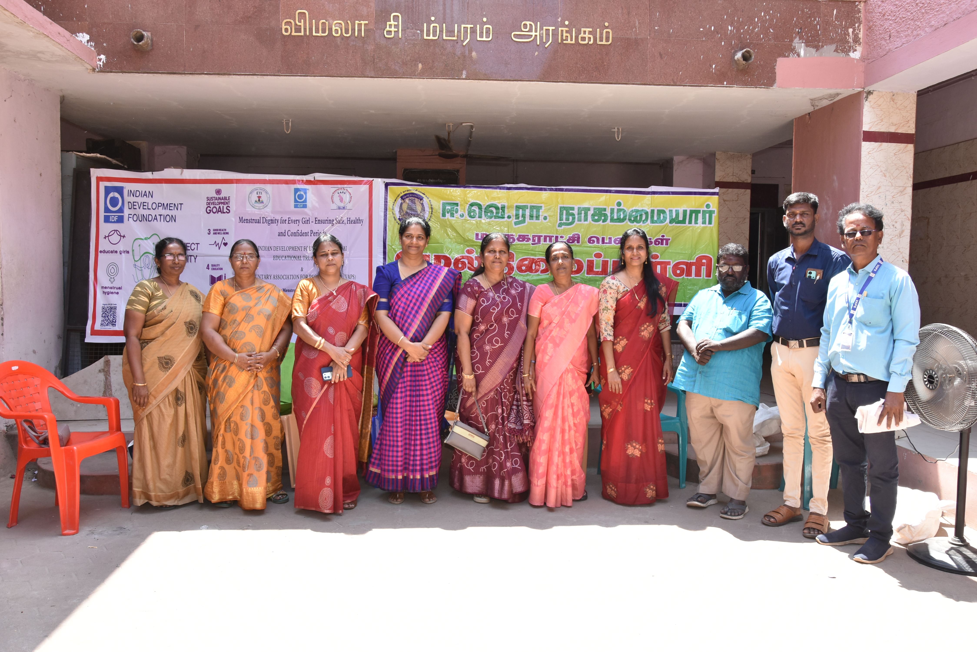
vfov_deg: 48.0
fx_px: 733
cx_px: 488
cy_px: 326
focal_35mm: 27
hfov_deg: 67.4
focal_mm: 18
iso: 400
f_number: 8
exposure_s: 1/125
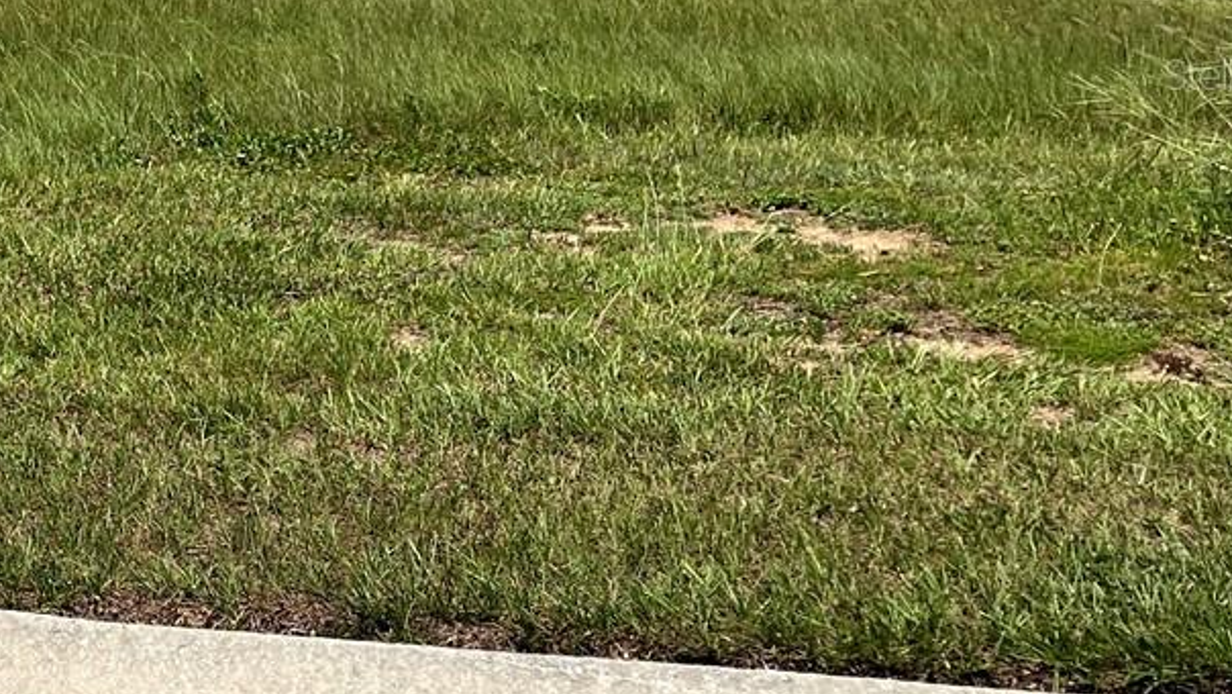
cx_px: -275
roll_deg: +2.9
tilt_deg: -6.5
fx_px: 2451
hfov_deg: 25.2
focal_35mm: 75
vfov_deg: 15.9
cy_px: 73
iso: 50
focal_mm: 5.1
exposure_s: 1/5319
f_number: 1.6
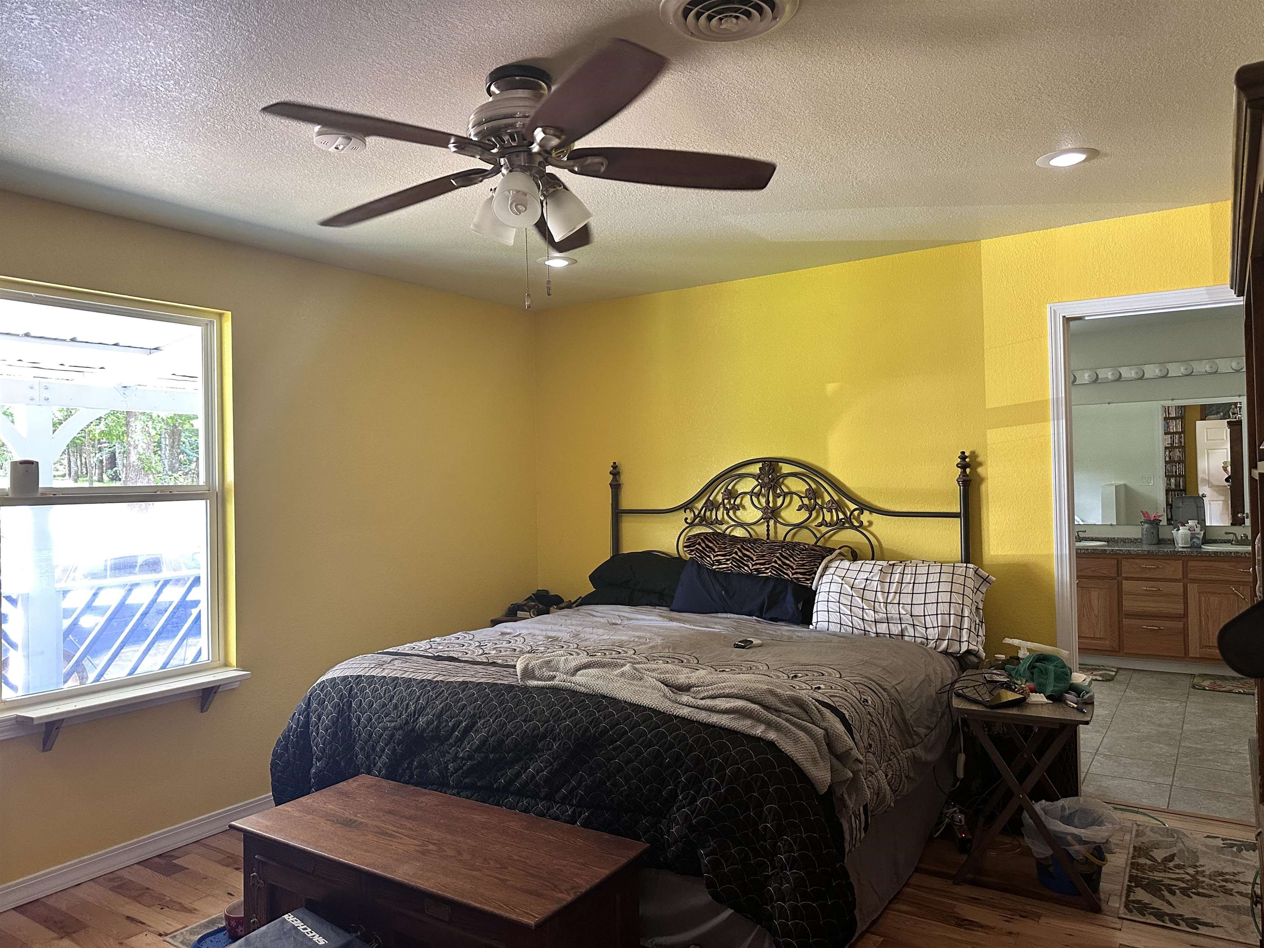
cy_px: 474
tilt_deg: +0.8
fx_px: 876
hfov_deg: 71.6
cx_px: 632
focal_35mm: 24
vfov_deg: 56.8
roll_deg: +1.0
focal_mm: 6.86
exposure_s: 1/60
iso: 320
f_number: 1.78
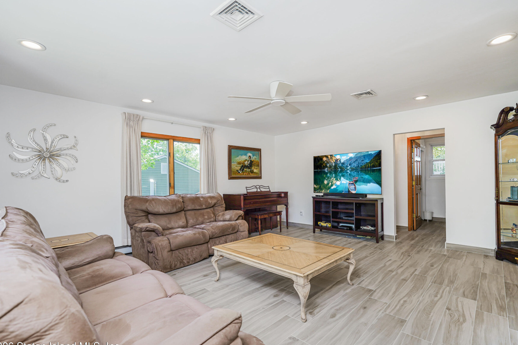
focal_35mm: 17
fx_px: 245
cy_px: 180
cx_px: 257
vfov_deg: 70.4
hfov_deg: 93.3
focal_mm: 16
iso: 64
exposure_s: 1/40
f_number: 4.5
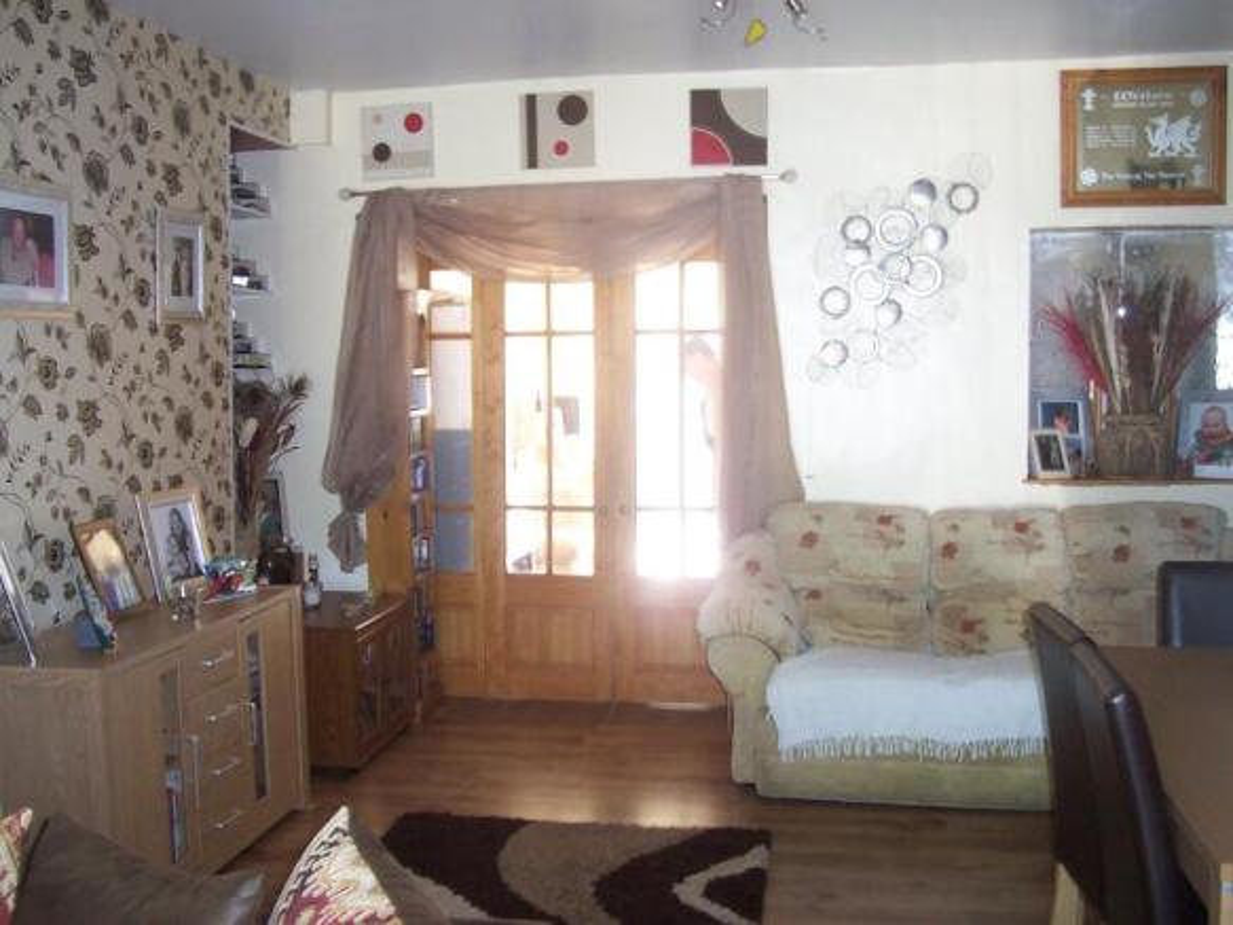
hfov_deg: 50.1
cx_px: 616
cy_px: 462
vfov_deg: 38.7
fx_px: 1318
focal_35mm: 37
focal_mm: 5.6
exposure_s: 1/6
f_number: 2.8
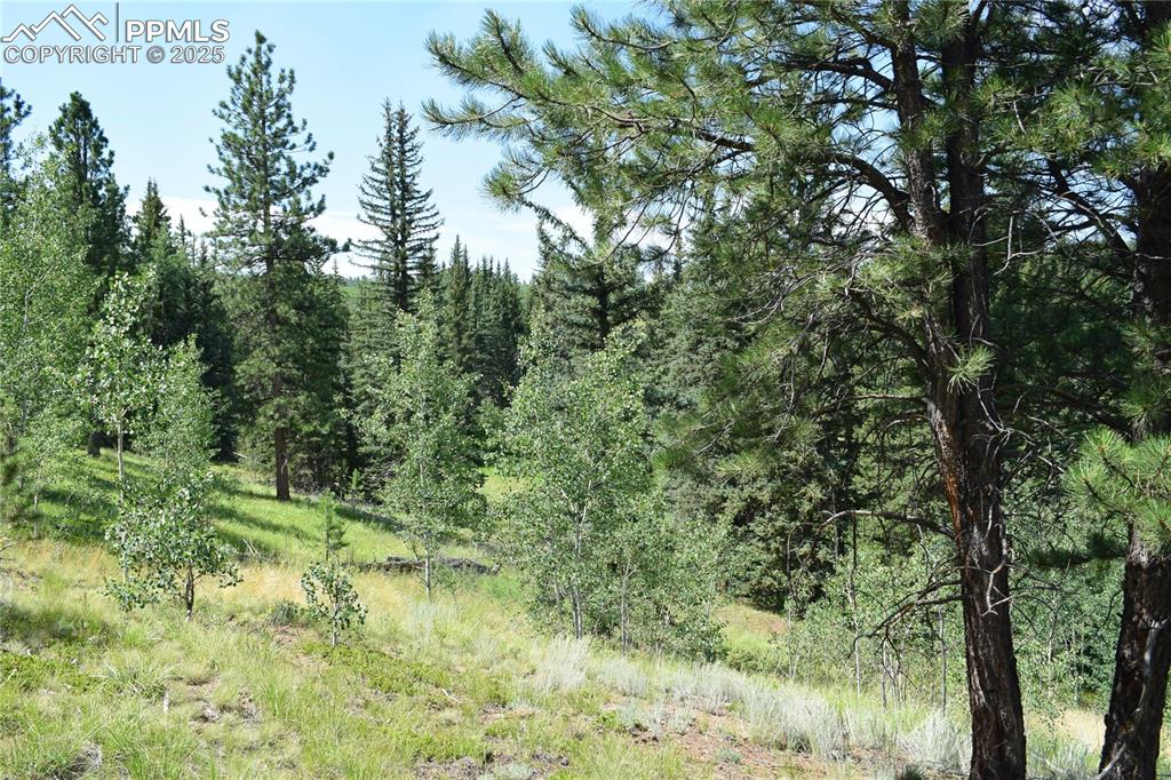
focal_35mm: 30
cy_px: 390
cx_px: 586
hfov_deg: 61.9
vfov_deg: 43.6
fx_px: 975
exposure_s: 1/320
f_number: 10
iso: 400
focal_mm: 20
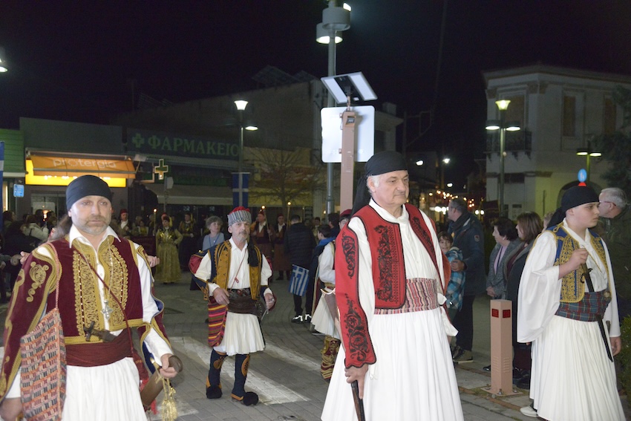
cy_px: 210
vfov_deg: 37.9
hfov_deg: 54.4
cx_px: 316
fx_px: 614
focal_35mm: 35
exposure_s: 1/200
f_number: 4.5
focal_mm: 35
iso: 10000
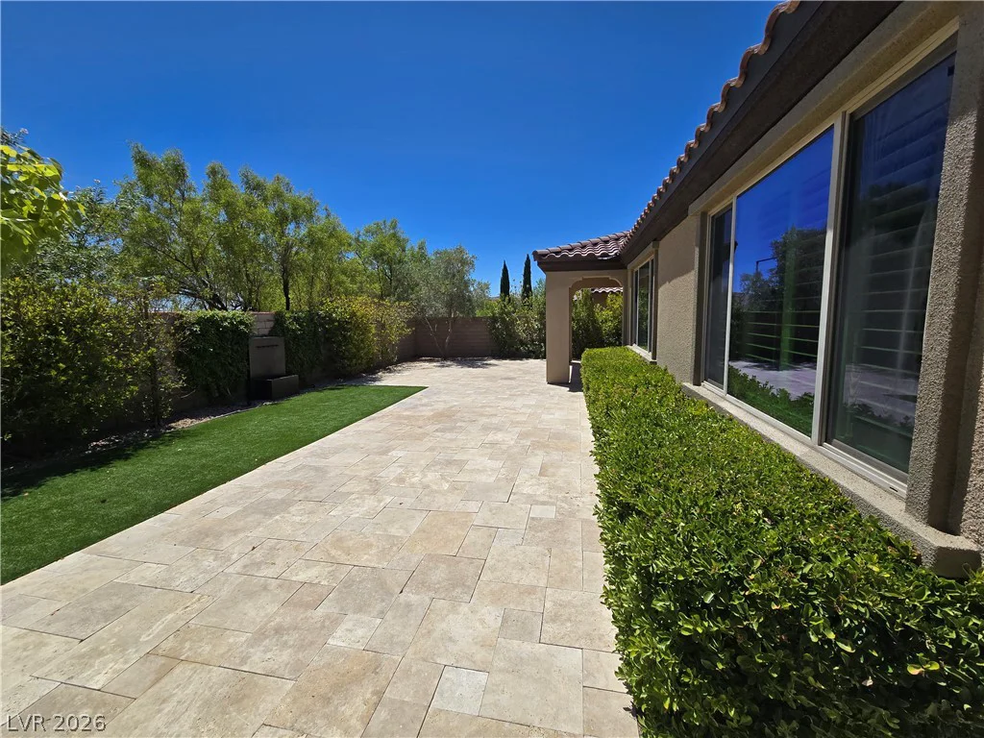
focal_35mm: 13
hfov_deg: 106.2
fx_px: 370
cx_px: 492
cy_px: 369
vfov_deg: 89.9
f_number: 2.2
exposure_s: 1/4032
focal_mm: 2.2
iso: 50
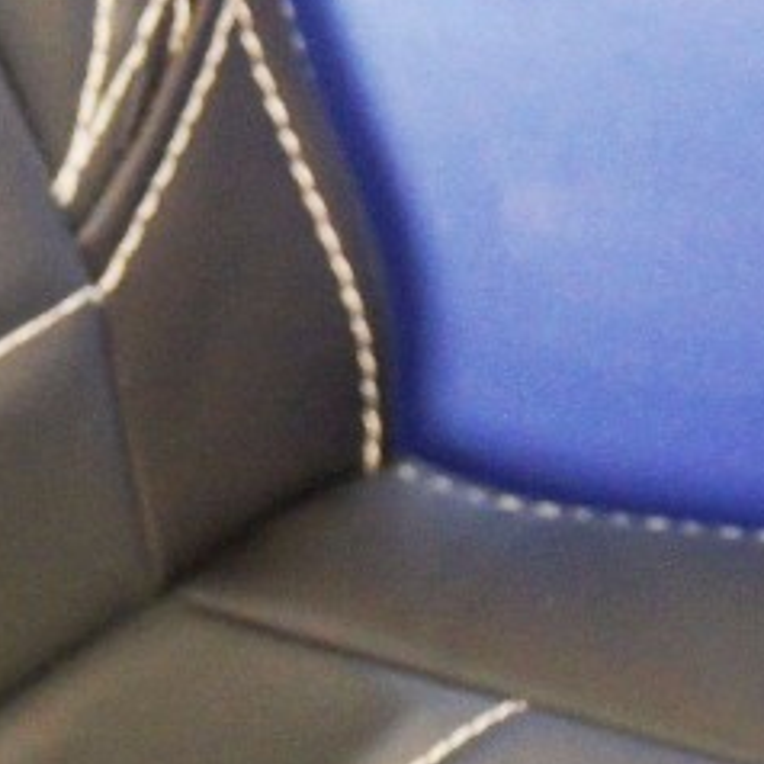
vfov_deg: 6.7
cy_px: 713
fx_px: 6517
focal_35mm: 261
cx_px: 5
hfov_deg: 6.7
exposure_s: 1/50
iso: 1000
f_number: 4.5
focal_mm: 30
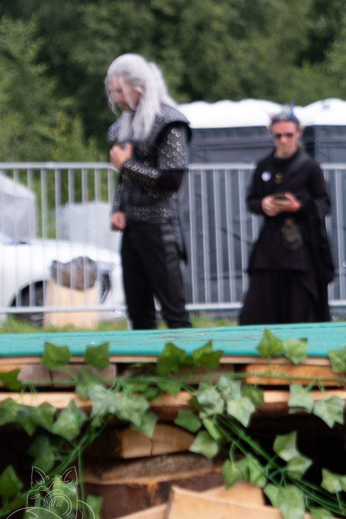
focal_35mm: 220
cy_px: -209
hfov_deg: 6.2
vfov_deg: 9.2
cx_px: 504
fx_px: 3172
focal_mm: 48.5
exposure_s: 1/1250
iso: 200
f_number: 3.2
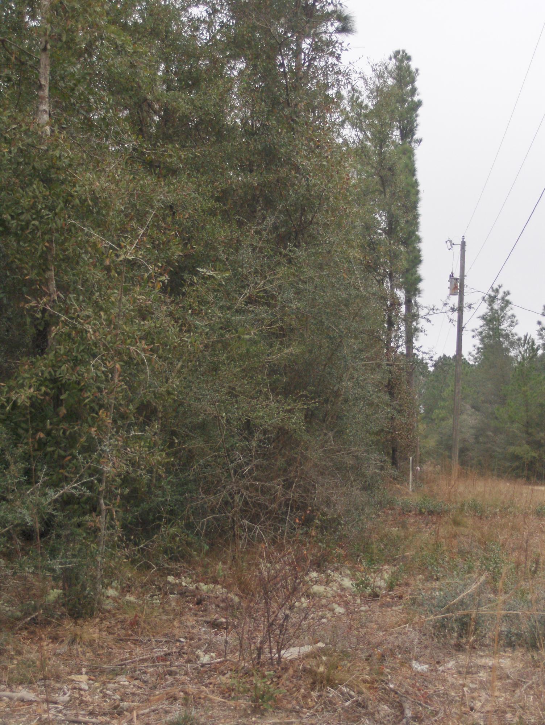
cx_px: 272
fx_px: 1299
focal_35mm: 62
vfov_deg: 31.2
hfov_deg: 23.7
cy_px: 362
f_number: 3.5
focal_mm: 13.2
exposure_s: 1/333
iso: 200
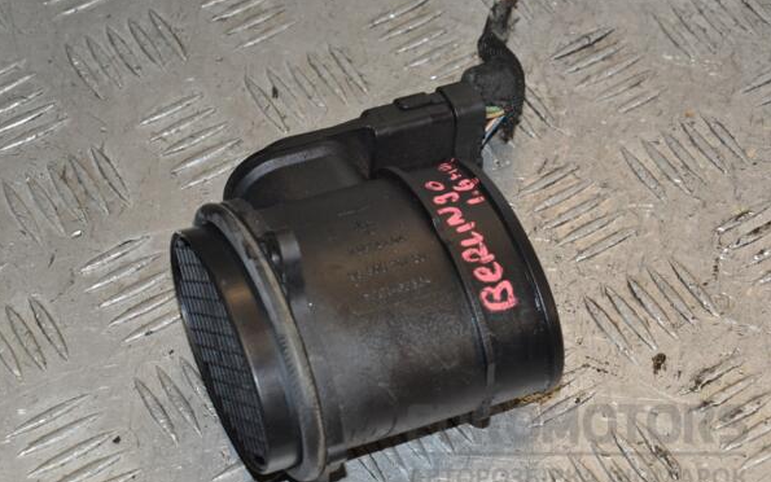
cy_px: 251
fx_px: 2270
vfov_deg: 12.1
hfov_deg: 19.3
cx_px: 384
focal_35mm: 108
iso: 800
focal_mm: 70
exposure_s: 1/200
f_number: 8
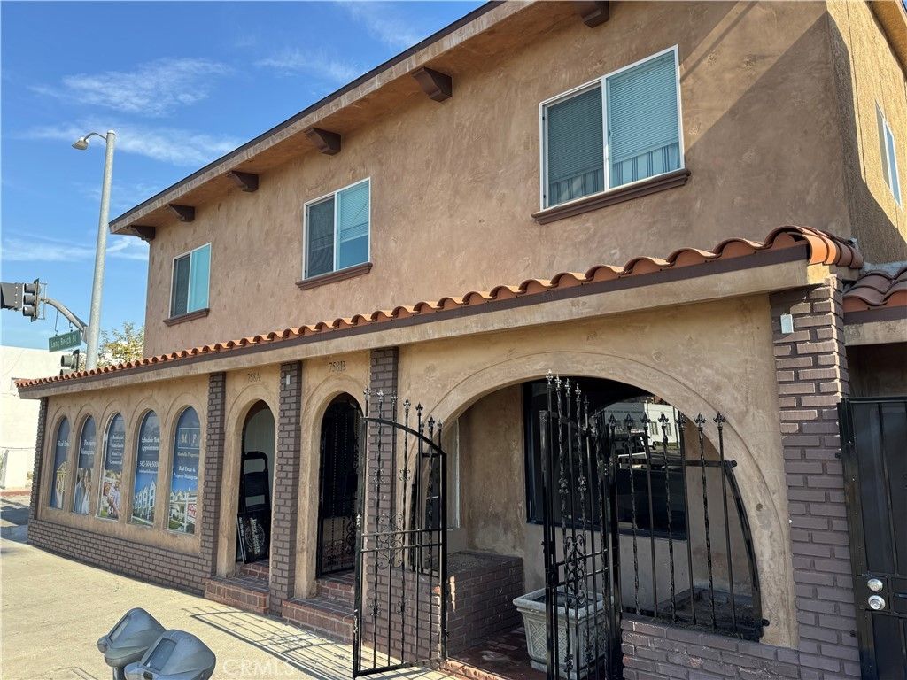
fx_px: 629
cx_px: 454
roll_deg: -0.4
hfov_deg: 71.6
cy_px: 340
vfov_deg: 56.8
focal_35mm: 24
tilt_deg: +8.5
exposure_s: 1/1131
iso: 80
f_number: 1.78
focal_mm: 6.76
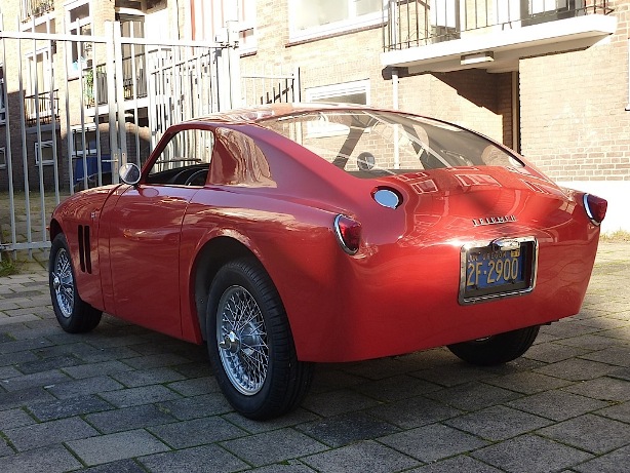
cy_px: 236
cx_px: 315
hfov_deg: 42.1
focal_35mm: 45
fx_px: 819
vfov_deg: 32.2
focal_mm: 7.3
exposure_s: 1/160
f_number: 4
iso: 125
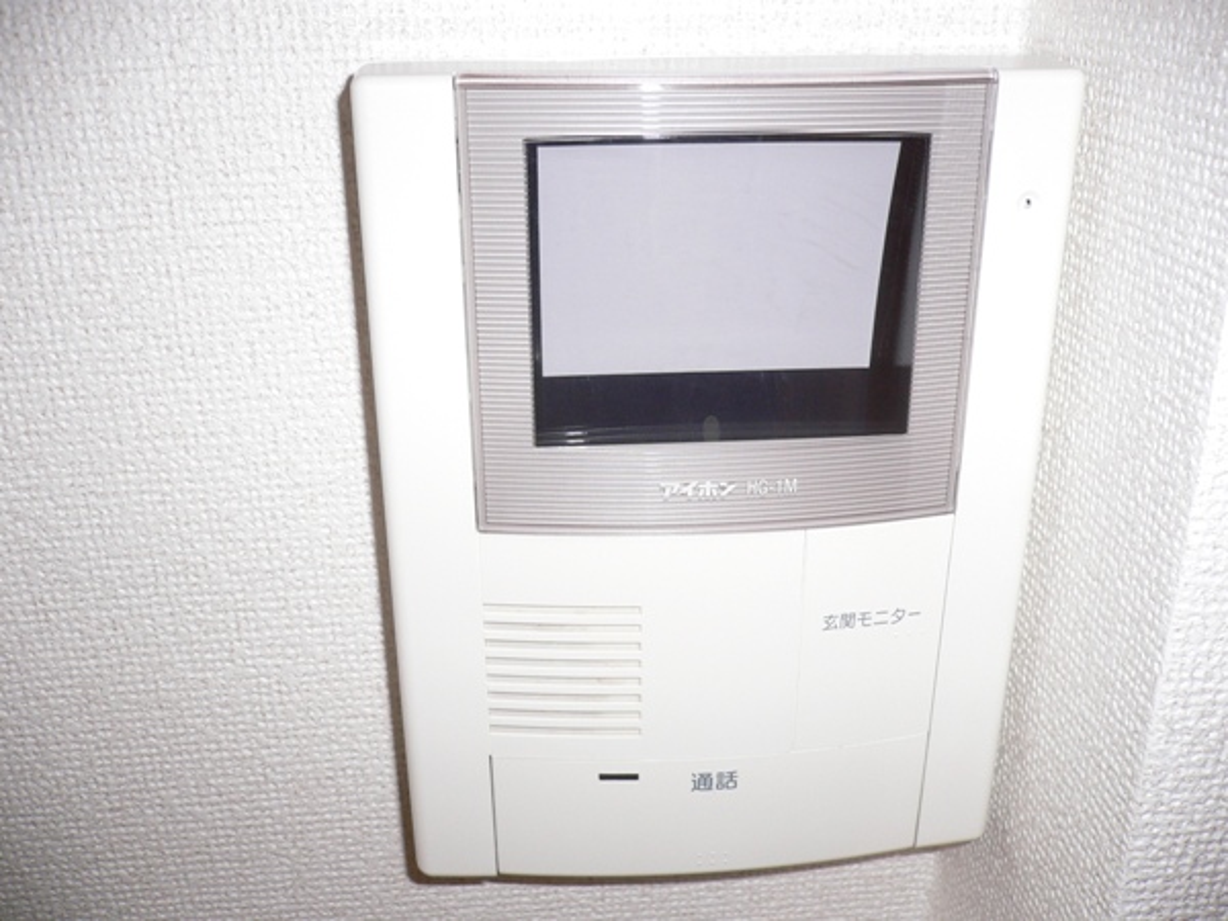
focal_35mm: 35
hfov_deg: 52.6
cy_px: 460
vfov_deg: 40.7
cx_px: 614
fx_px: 1242
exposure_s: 1/60
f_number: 2.8
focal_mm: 5.8
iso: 100
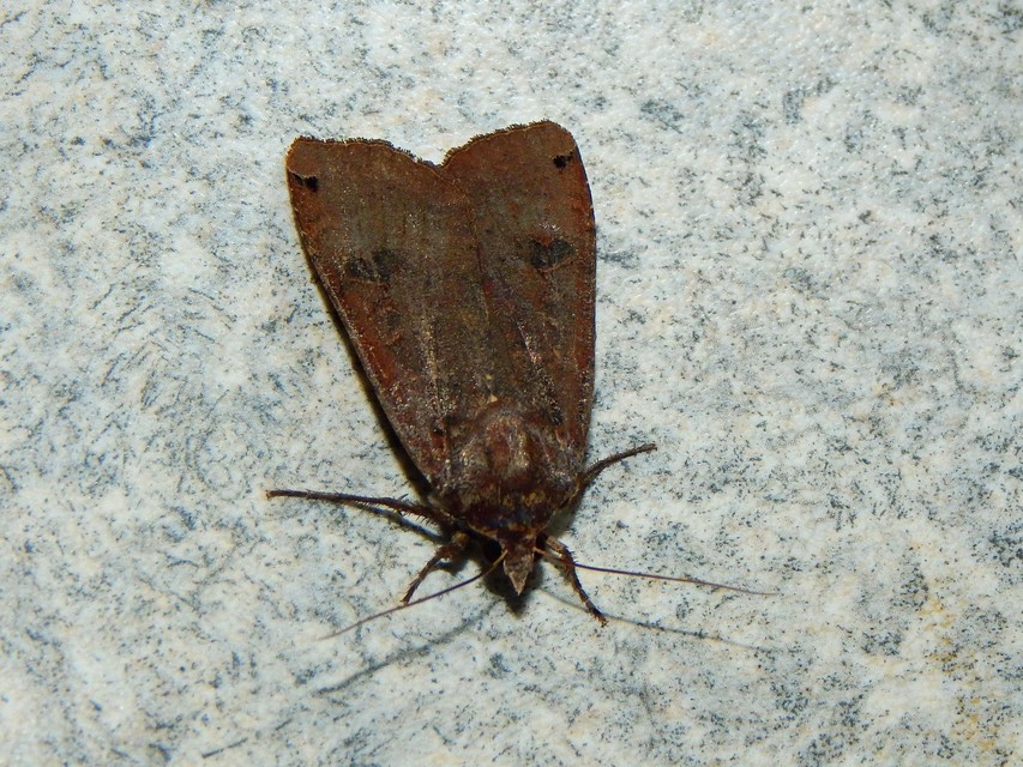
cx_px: 512
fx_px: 3074
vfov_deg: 14.2
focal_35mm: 104
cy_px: 384
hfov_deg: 18.9
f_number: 9
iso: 200
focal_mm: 18.7
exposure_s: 1/30
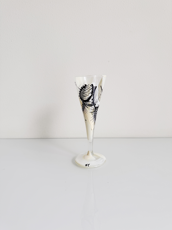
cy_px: 115
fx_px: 159
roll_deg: +0.3
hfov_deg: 56.8
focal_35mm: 24
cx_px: 86
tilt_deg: -10.7
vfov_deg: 71.6
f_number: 1.78
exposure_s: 1/121
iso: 125
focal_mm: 6.76
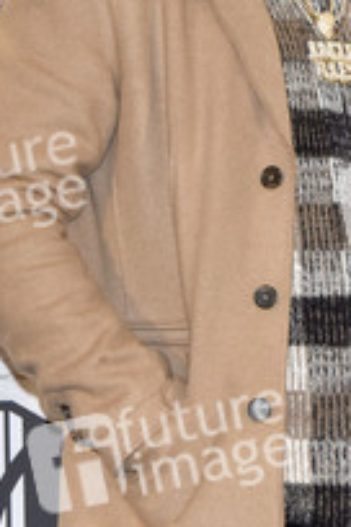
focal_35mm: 265
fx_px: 3875
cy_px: 65
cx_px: 235
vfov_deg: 7.8
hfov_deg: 5.2
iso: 2000
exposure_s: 1/250
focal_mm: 135
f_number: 6.3
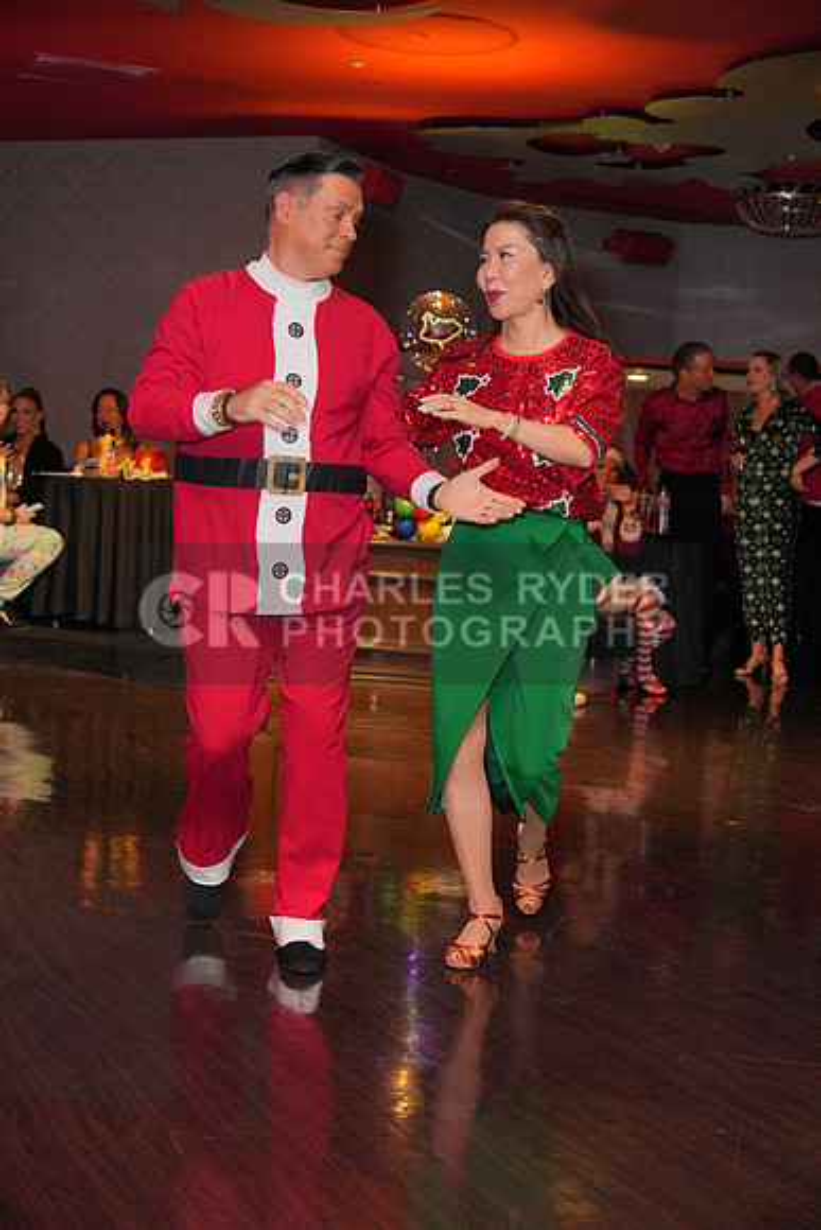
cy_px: 615
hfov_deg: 26.0
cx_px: 410
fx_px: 1778
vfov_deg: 38.2
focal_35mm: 52
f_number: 4
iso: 4000
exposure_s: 1/200
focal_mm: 52
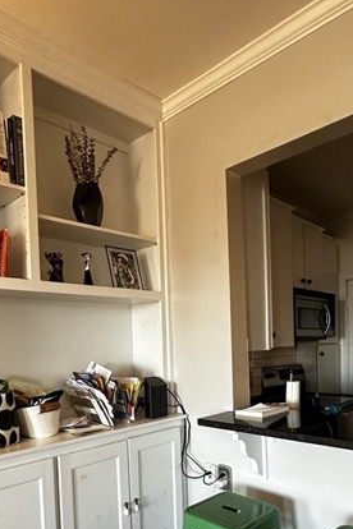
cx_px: 179
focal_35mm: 27
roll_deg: +1.3
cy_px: 362
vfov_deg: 65.2
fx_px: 397
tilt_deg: -1.5
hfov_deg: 47.9
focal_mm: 2.22
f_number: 2.2
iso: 320
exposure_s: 1/60
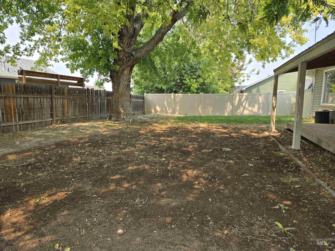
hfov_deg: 73.9
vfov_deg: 58.9
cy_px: 126
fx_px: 223
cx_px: 168
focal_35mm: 23
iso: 25
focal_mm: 5.4
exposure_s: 1/719
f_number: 1.8
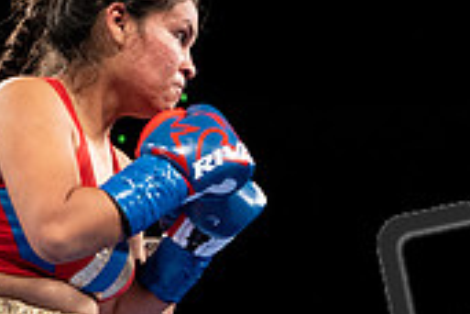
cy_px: 263
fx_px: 1906
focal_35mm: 146
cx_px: 385
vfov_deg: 9.4
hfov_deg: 14.0
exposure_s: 1/800
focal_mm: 43
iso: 4000
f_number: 4
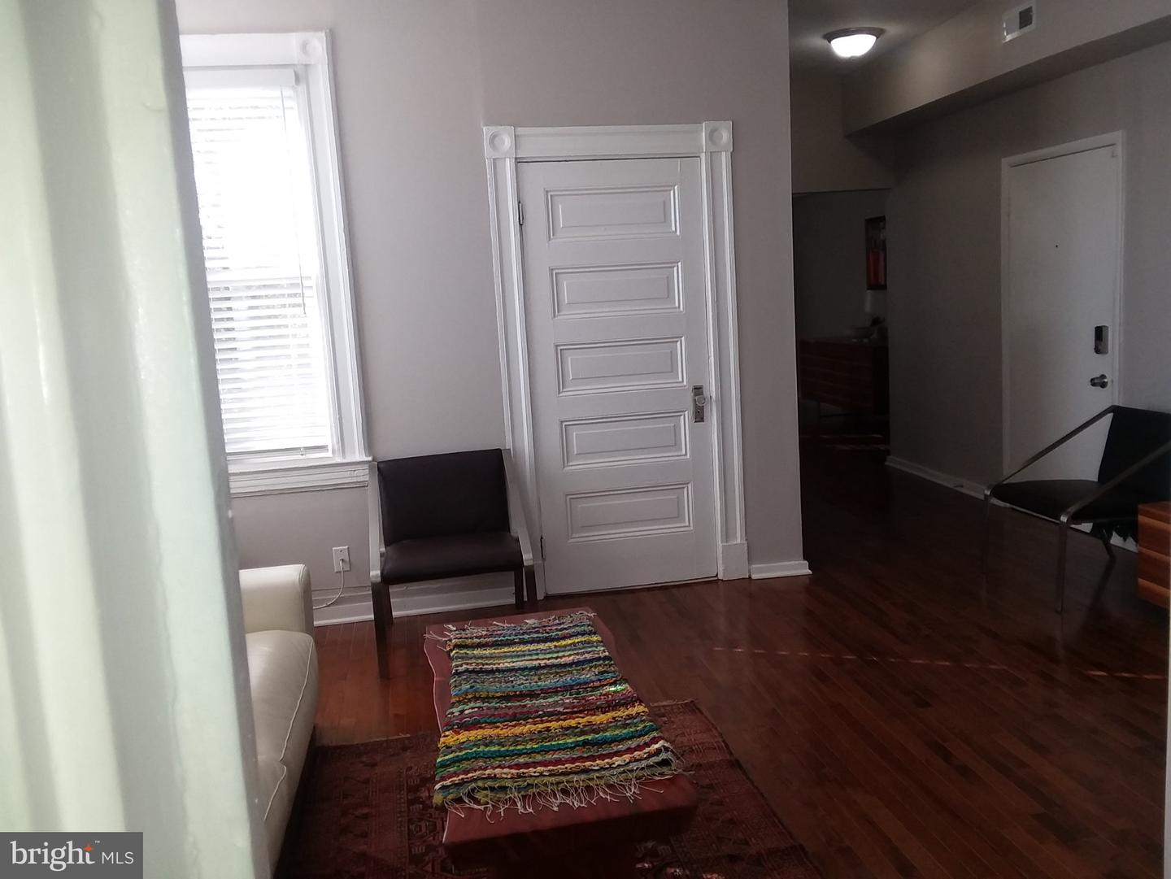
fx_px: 981
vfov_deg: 48.3
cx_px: 586
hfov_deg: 61.6
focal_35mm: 29
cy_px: 440
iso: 40
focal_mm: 2.47
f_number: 1.9
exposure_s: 1/125
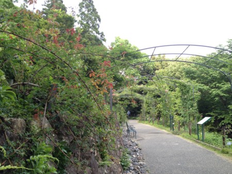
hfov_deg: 52.6
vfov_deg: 40.7
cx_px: 116
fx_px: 235
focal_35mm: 35
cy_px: 87
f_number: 2.4
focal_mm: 4.28
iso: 64
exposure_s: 1/180
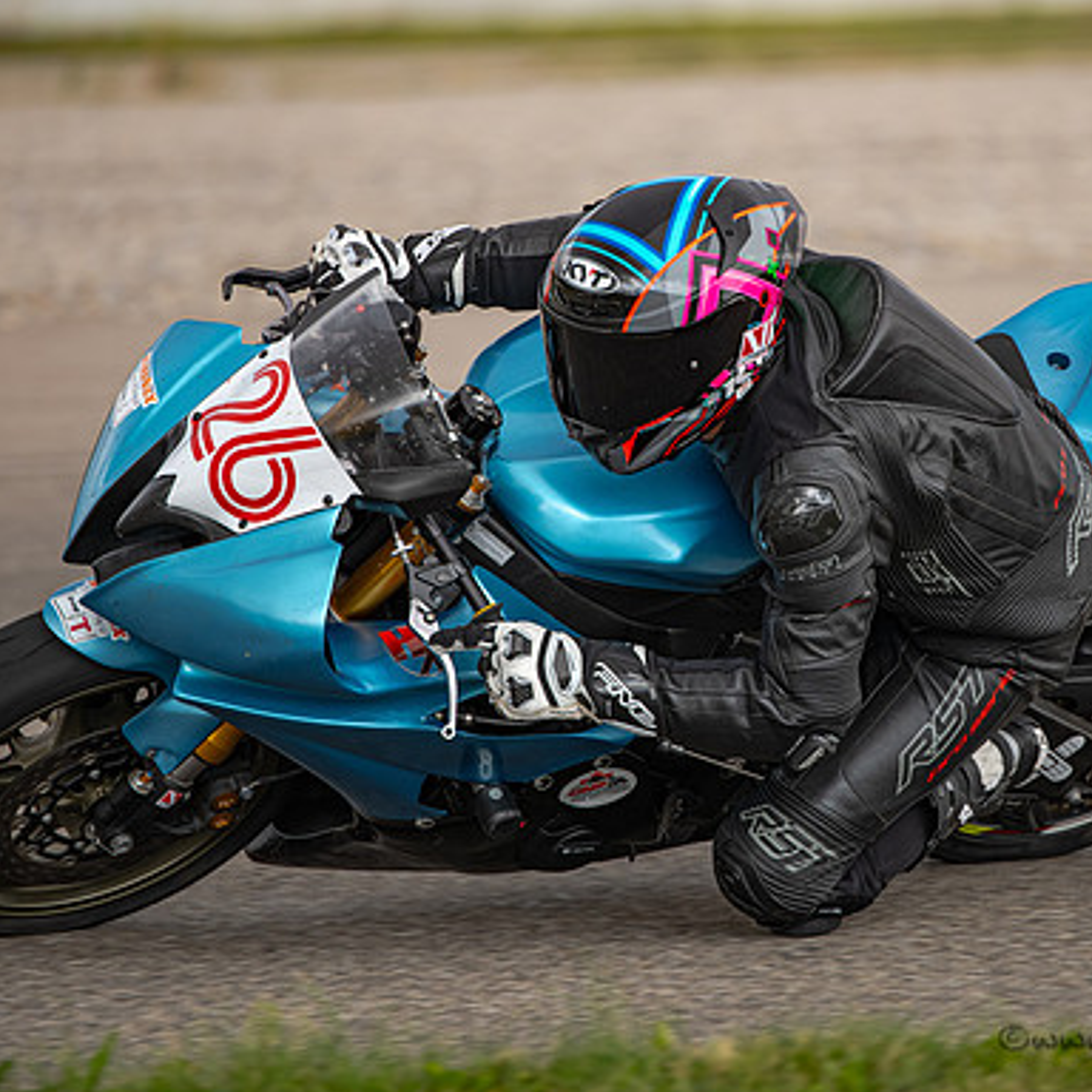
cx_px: 773
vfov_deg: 5.7
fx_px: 10993
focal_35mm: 308
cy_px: 438
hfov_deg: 5.7
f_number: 2.8
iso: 160
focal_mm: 200
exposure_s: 1/1250
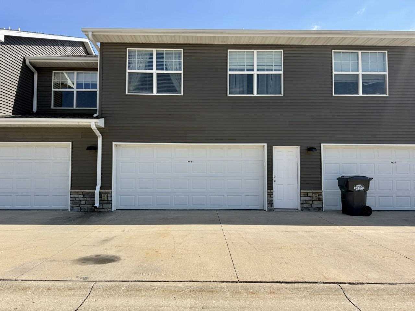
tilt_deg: +3.1
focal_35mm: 24
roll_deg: -0.1
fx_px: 288
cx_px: 208
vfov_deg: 56.8
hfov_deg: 71.6
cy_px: 156
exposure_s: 1/3759
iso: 80
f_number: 1.78
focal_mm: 6.76
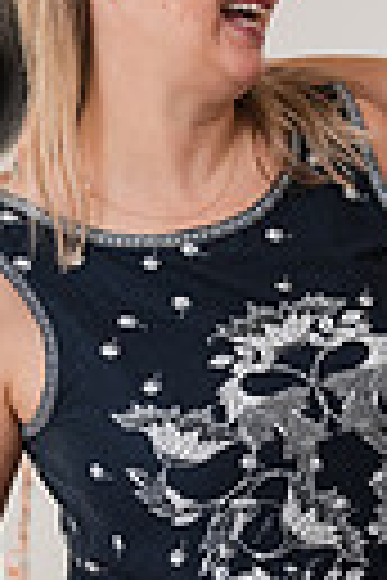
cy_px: 409
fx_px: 3612
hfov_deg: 6.1
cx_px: 477
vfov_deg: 9.2
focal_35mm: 224
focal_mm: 64
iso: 640
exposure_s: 1/250
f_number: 3.2
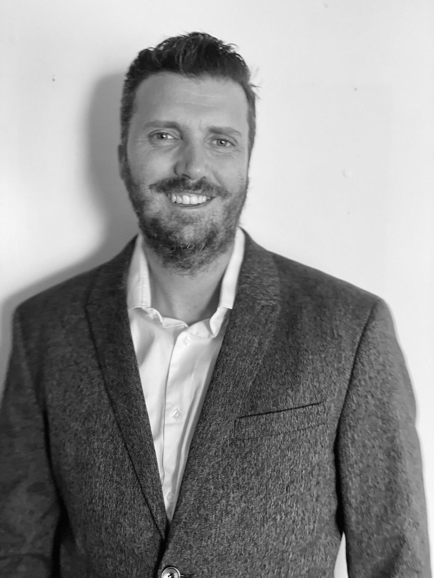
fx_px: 869
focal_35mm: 52
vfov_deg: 36.8
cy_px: 289
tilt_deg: -4.2
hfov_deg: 28.0
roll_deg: -0.5
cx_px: 217
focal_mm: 6
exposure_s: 1/24
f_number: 2
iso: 500
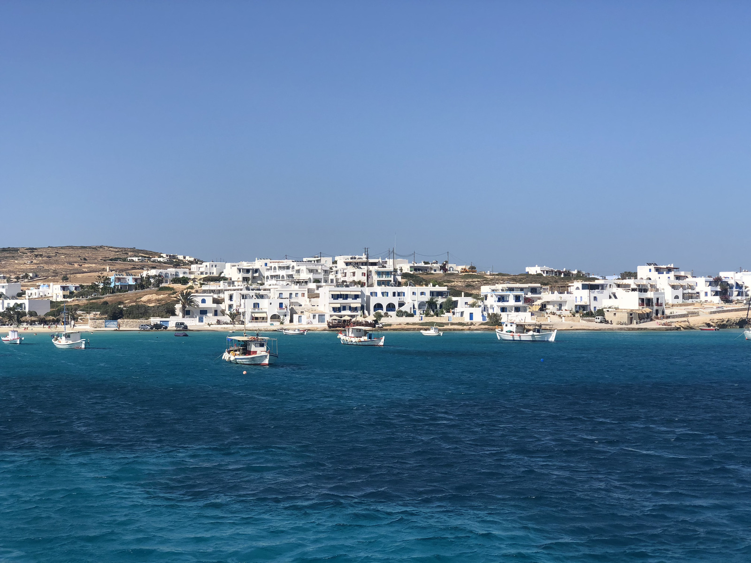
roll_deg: +1.3
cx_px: 376
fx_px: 1128
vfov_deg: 28.0
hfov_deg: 36.8
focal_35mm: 52
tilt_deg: +2.3
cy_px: 282
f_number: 2.4
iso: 16
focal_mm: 6
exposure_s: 1/1548
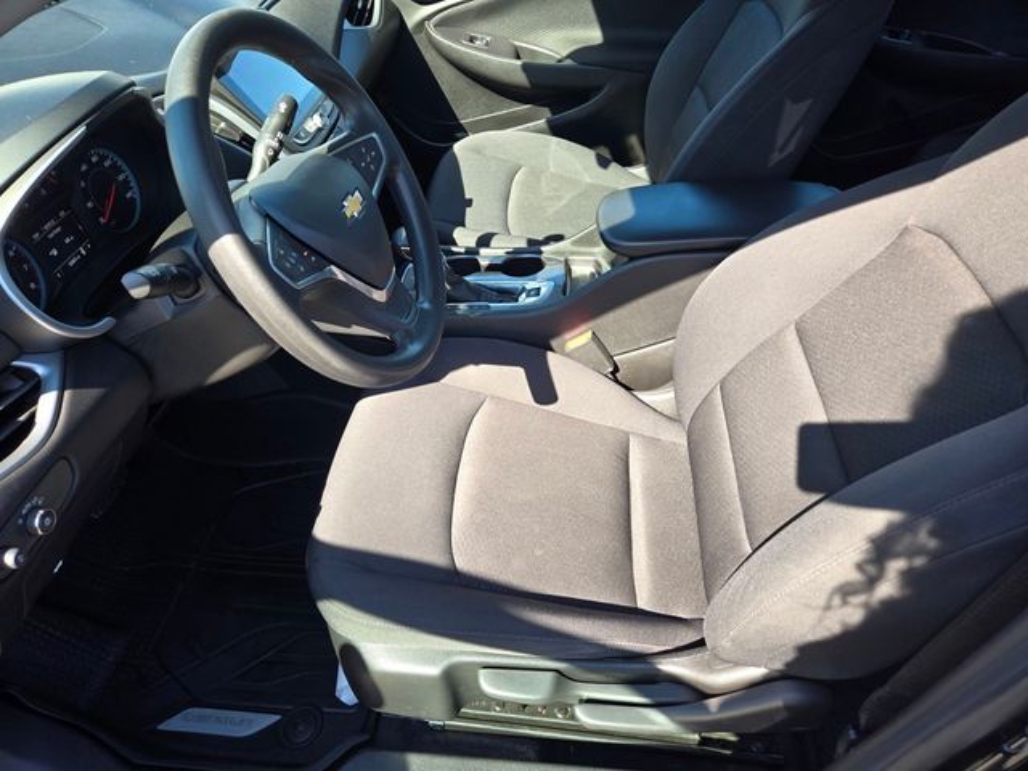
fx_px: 683
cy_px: 386
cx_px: 514
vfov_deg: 58.9
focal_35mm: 23
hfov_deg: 73.9
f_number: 1.8
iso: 40
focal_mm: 5.4
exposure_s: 1/180
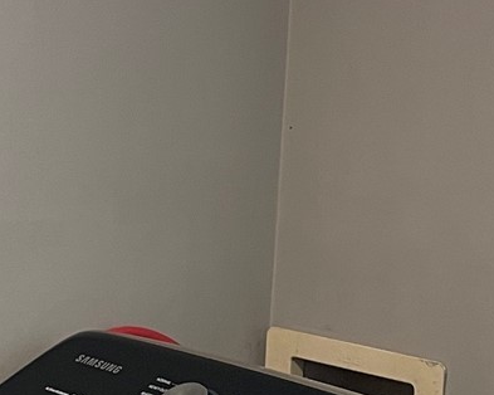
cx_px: 79
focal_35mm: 124
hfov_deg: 15.4
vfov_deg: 11.9
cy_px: 572
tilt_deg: -18.5
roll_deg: -1.3
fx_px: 1812
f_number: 1.6
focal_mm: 4.2
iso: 160
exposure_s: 1/60
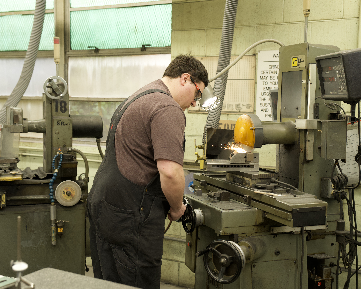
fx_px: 545
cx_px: 179
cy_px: 145
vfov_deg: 29.7
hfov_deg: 36.7
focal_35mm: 51
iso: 1000
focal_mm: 45
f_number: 3.5
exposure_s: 1/160
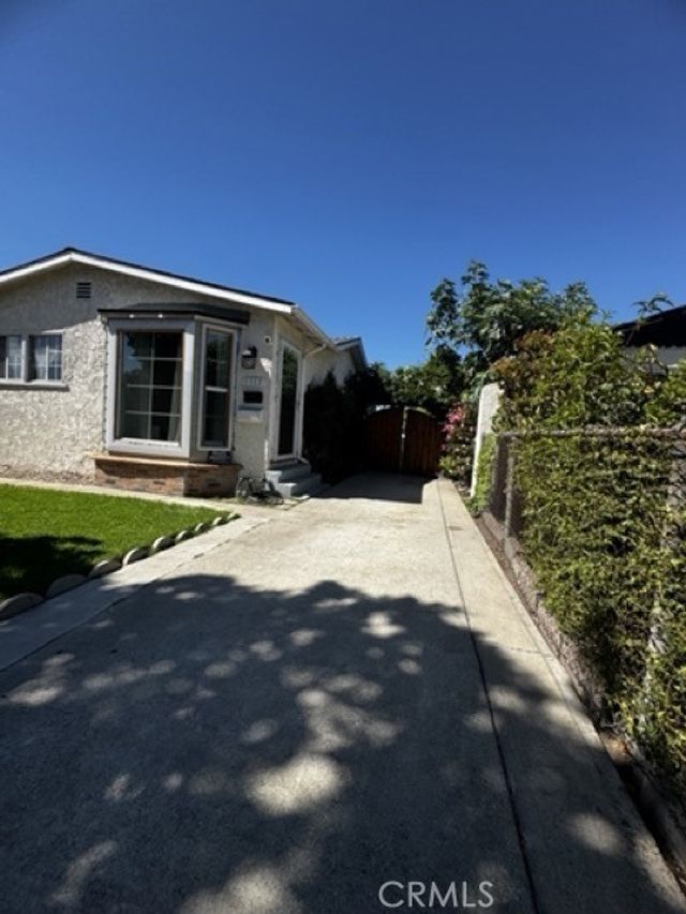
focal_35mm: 14
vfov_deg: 102.1
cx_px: 343
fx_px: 370
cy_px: 457
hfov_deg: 85.7
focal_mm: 2.22
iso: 50
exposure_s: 1/1748
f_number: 2.2
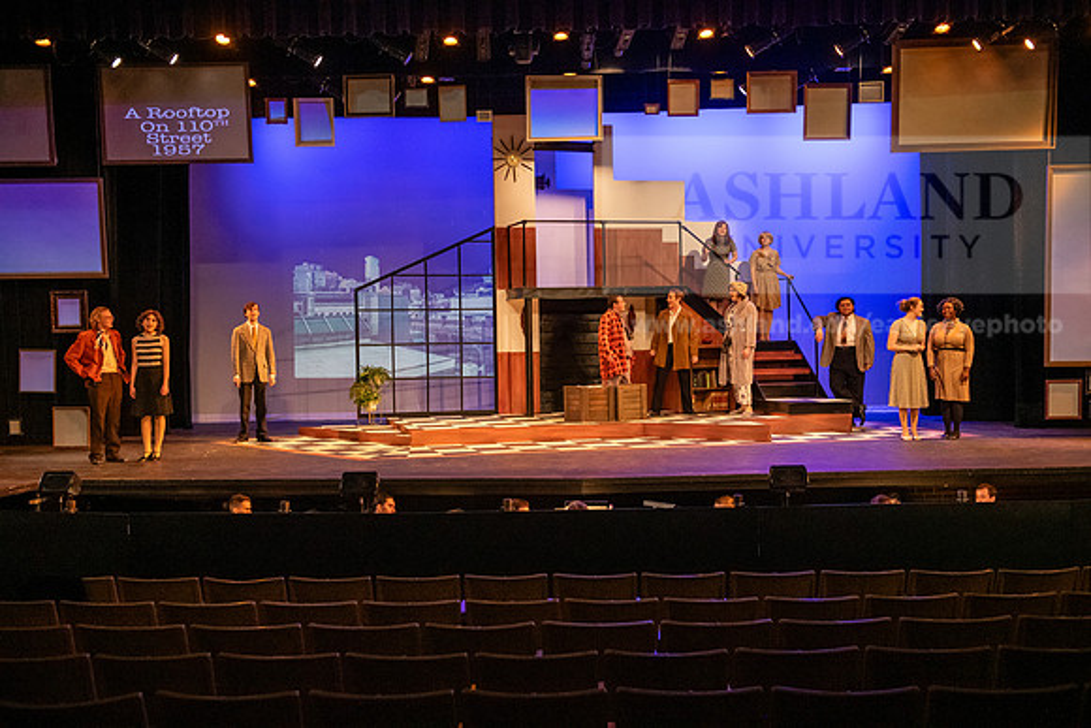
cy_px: 364
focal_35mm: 44
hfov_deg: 44.5
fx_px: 1334
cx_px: 546
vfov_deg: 30.5
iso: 4000
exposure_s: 1/200
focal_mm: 44
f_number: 3.5
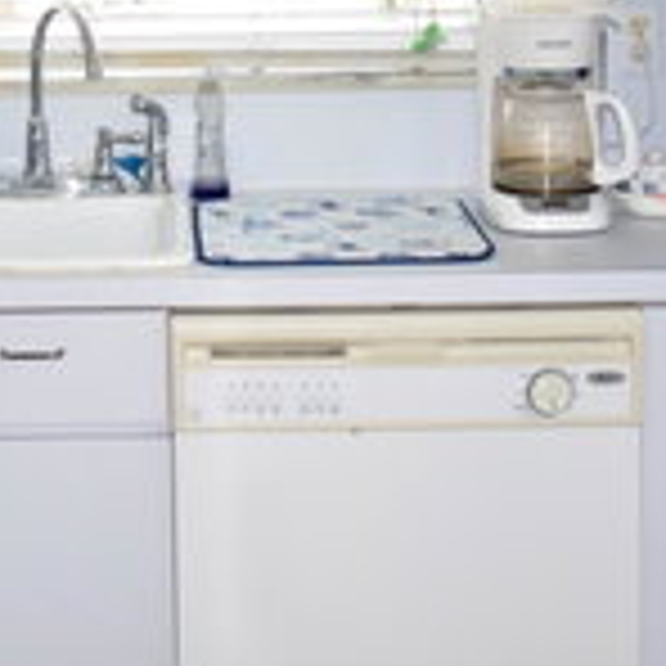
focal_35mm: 95
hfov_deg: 17.9
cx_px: 68
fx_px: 2076
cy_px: -22
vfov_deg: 17.7
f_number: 3.8
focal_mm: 23
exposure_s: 1/60
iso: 220
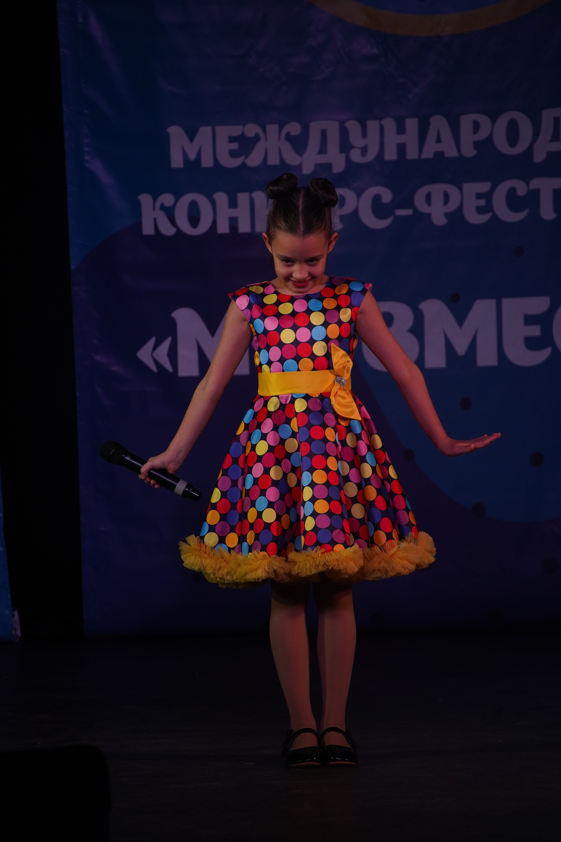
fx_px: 6217
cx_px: 280
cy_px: 421
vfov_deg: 7.7
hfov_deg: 5.2
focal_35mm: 266
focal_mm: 266
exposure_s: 1/400
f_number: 6.3
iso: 1600
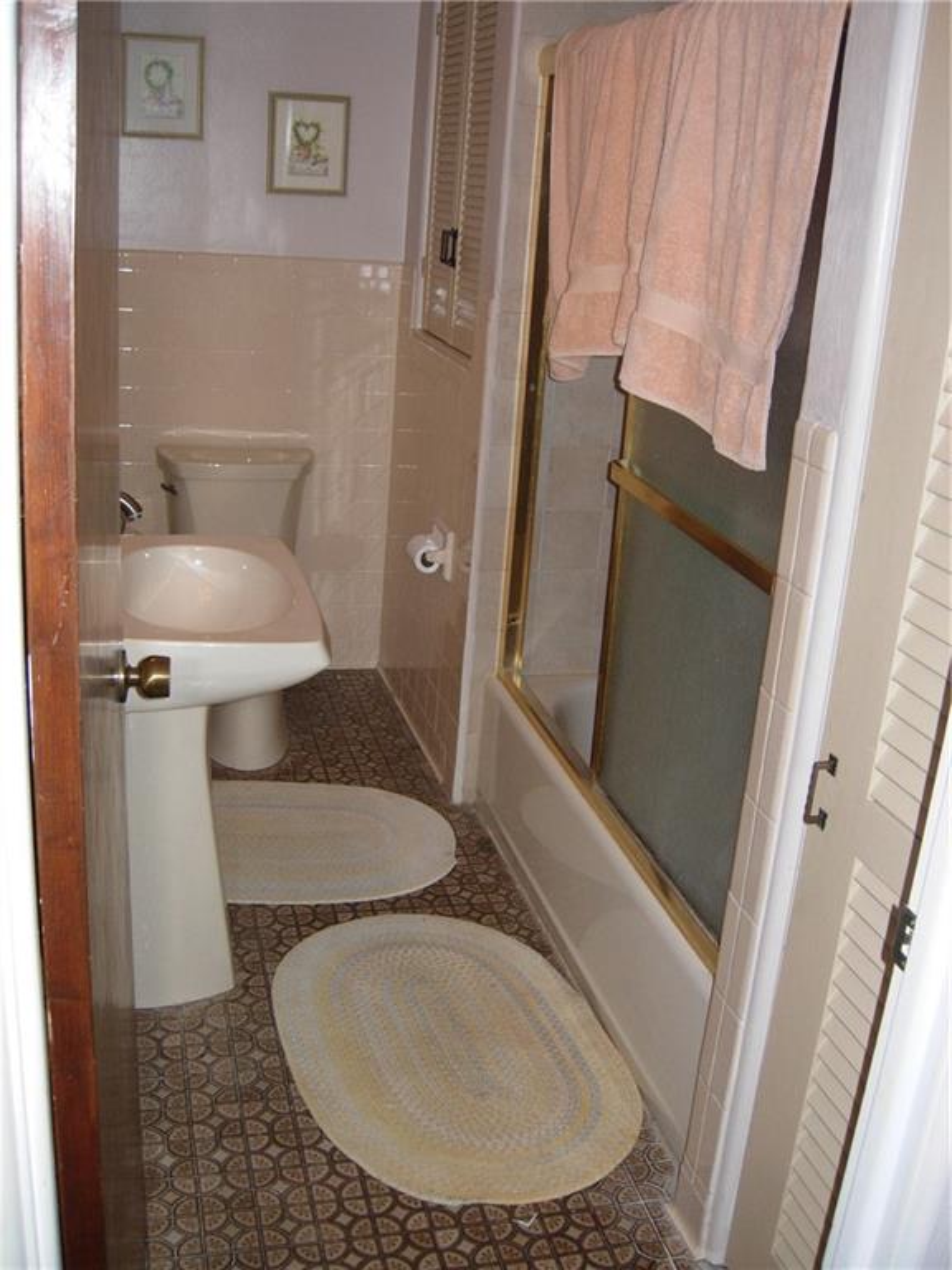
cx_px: 476
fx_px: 1320
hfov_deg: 39.7
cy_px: 635
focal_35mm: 36
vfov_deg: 51.4
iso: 105
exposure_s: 1/95.8
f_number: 2.7
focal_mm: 7.5
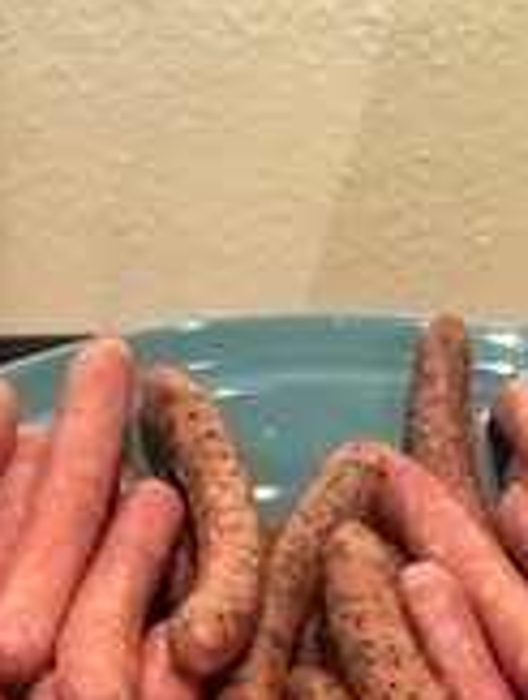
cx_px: 228
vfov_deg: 22.1
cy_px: 893
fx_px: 1621
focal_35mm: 80
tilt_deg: -51.1
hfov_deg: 18.5
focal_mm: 4.15
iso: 100
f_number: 2.2
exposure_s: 1/30
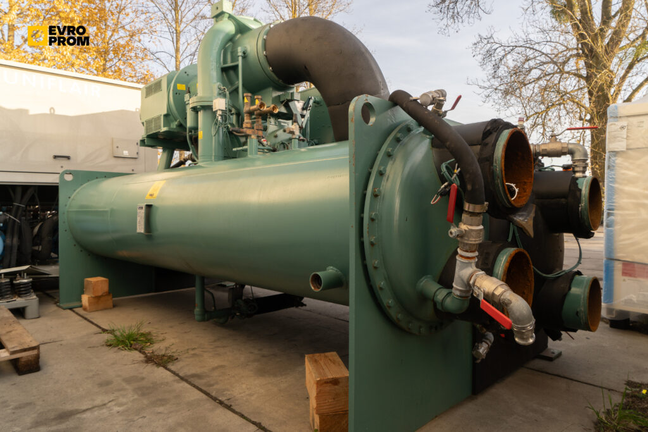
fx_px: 432
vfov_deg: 53.1
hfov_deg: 73.7
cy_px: 216
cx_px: 324
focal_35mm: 24
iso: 200
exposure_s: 1/80
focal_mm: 24
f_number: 10
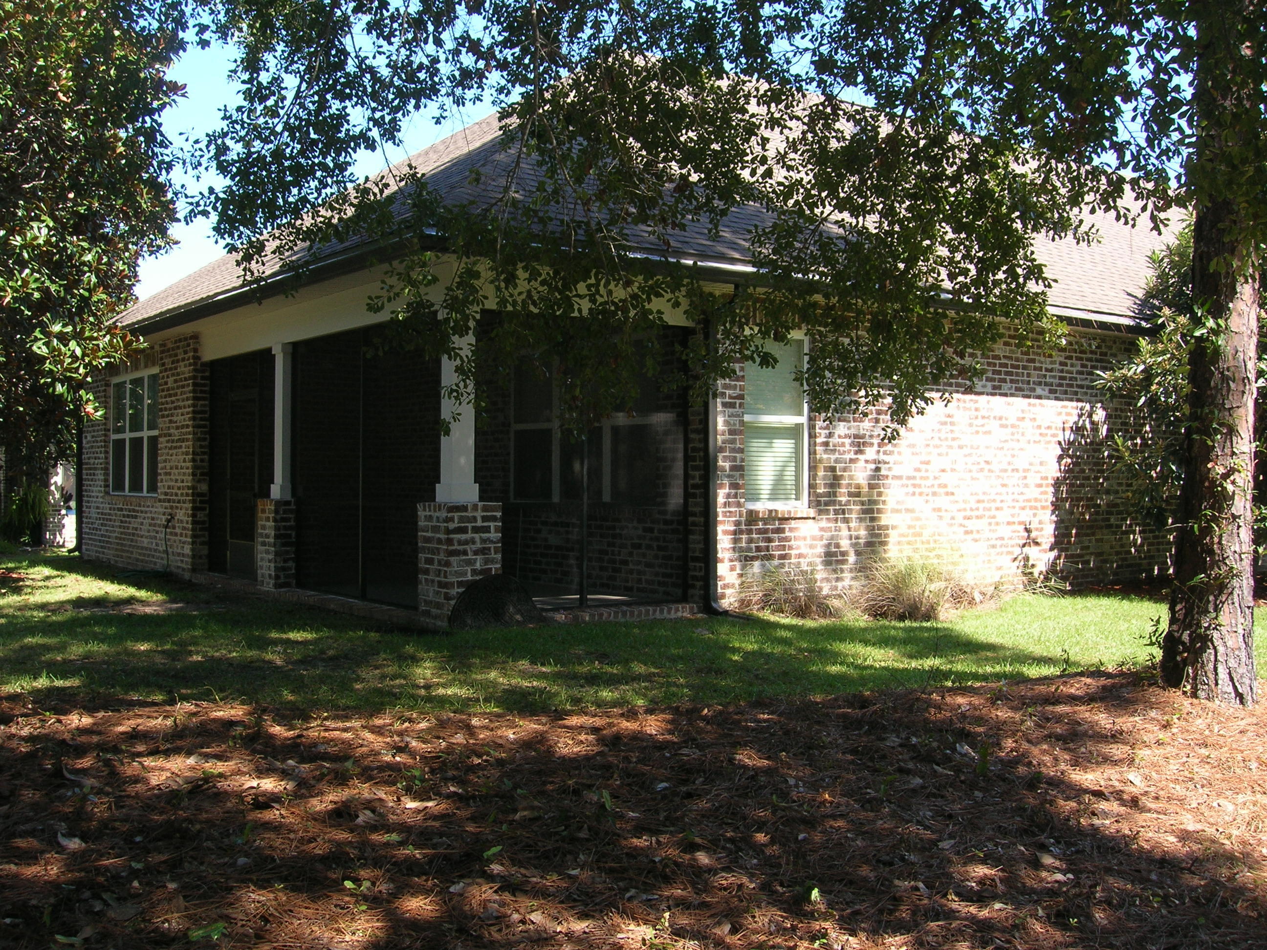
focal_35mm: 35
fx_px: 1281
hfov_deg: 52.6
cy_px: 475
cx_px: 634
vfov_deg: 40.7
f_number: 4.9
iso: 50
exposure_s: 1/84.5
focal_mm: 5.8
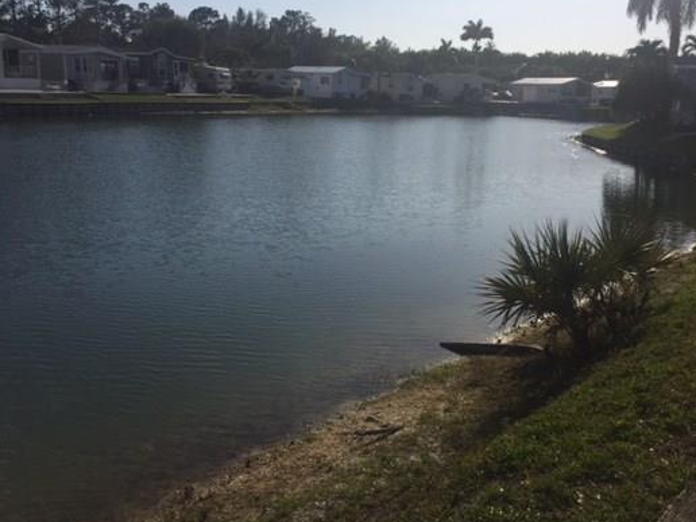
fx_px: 724
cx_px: 378
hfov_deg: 51.3
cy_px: 272
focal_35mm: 36
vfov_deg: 39.6
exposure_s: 1/5650
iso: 32
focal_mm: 4.15
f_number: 2.2
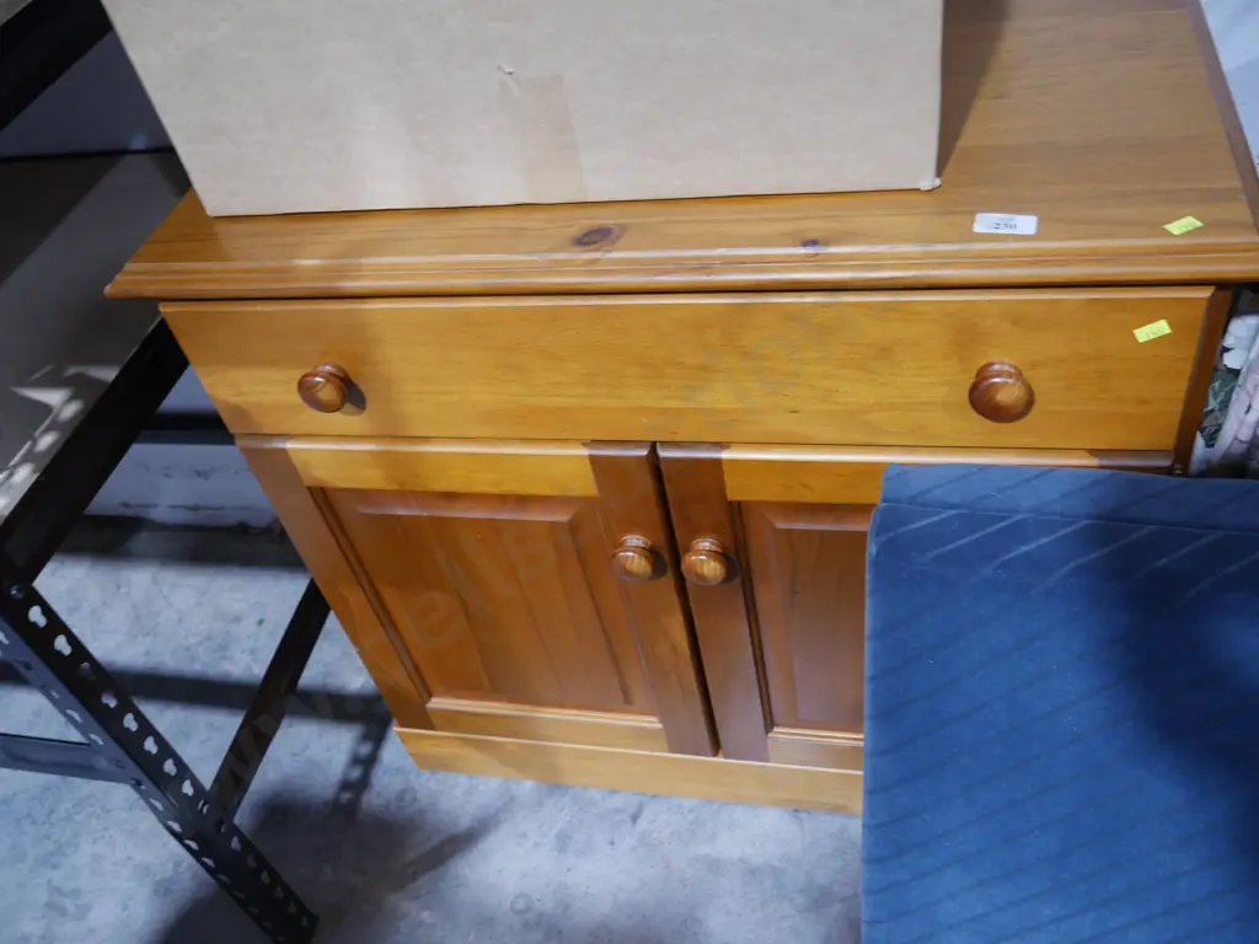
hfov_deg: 60.0
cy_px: 472
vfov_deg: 46.8
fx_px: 1091
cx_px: 630
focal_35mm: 30
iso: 800
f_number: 3.6
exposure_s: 1/60
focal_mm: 15
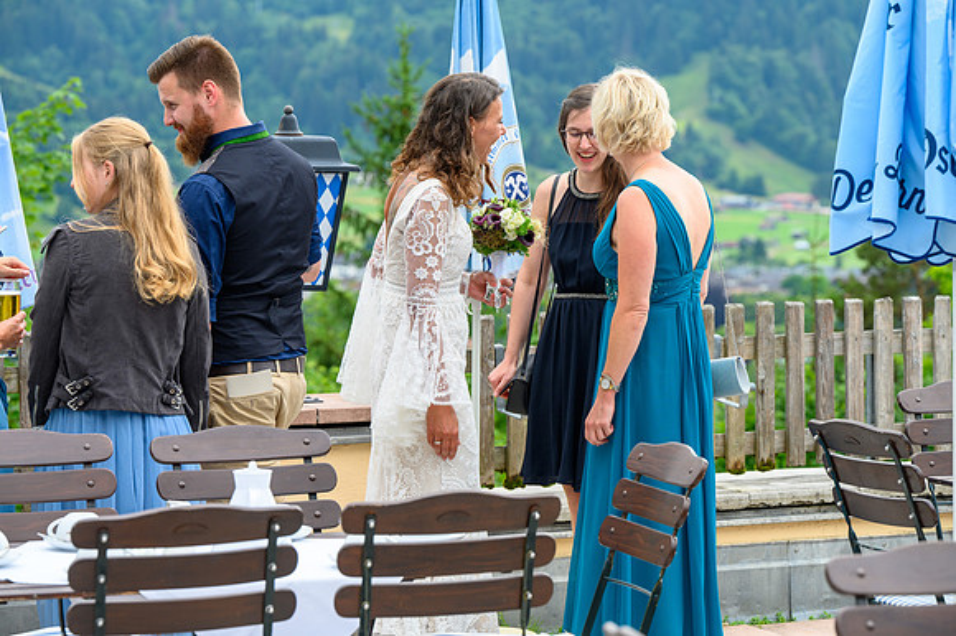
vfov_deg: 11.0
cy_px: 318
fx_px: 3317
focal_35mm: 125
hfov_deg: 16.4
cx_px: 478
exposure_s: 1/500
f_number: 5.6
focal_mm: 125
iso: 250
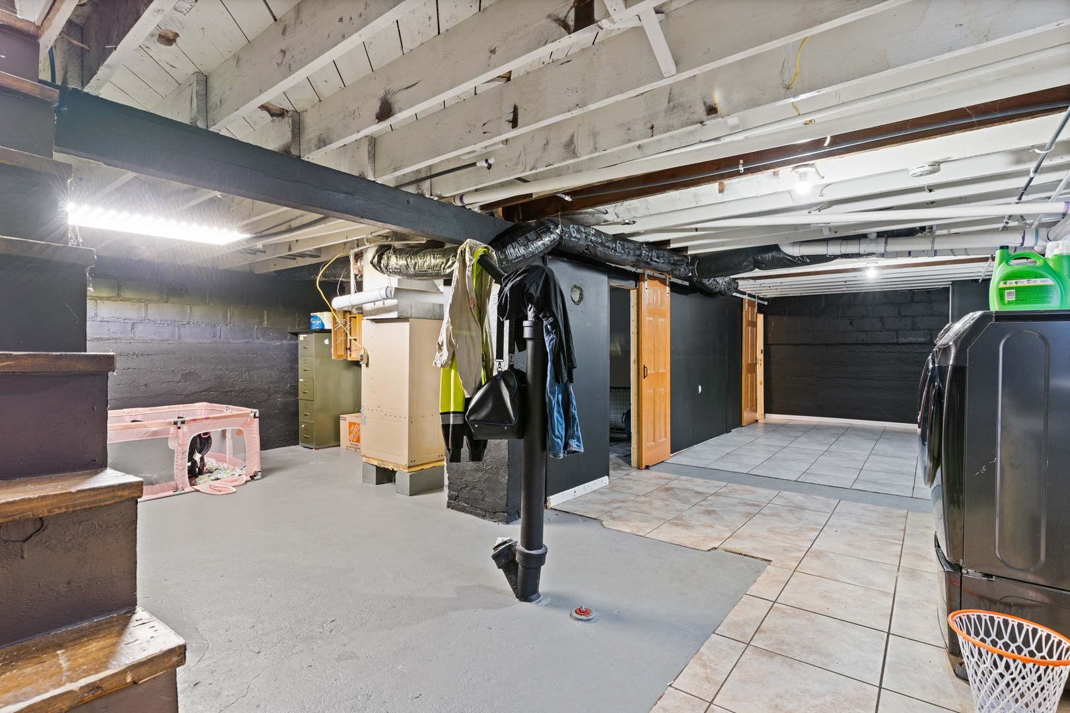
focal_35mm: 17
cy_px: 356
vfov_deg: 70.4
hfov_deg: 93.3
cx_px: 535
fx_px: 505
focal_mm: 17
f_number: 8
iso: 640
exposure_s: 2
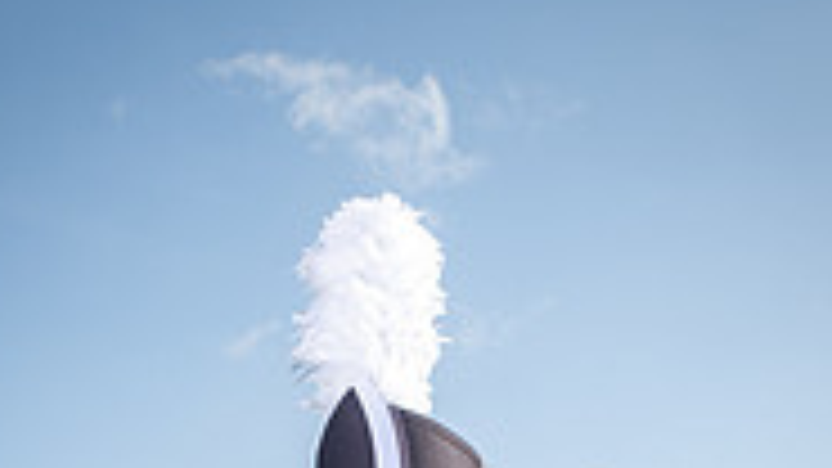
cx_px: 391
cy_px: 999
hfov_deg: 22.0
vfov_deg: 11.1
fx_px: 2140
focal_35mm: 97
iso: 125
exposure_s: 1/400
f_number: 7.1
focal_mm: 38
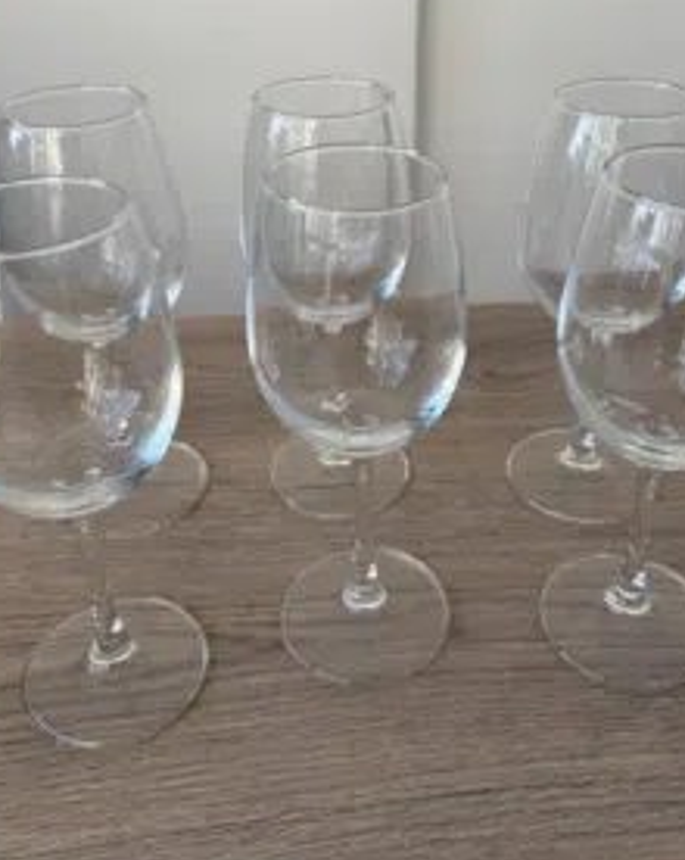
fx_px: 864
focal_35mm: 34
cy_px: 290
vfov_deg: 52.0
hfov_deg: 43.2
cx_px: 374
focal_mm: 6.76
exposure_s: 1/121
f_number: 1.78
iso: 80
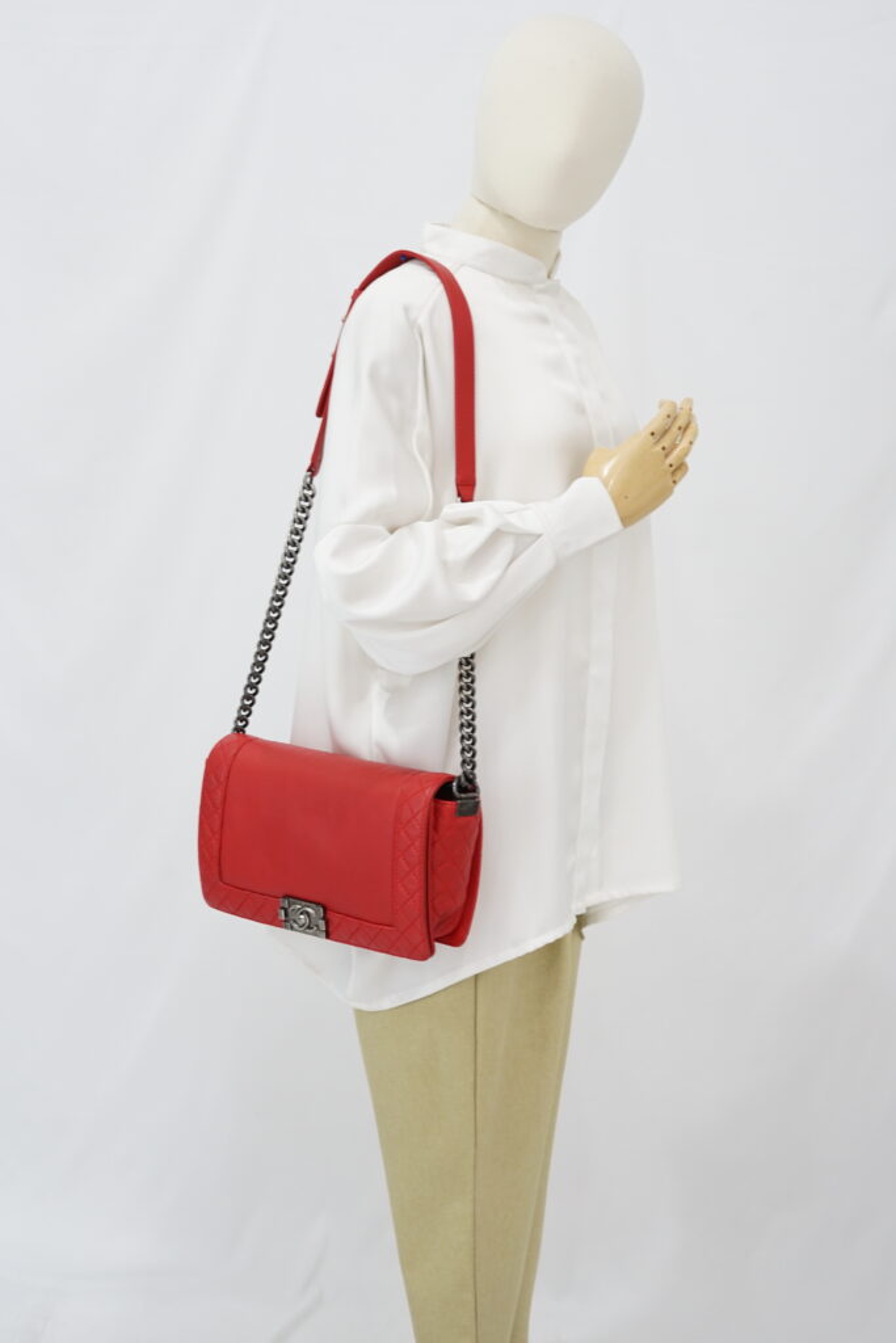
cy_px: 672
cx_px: 448
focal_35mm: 50
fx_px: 1866
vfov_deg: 39.6
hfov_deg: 27.0
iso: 640
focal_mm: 50
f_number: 6.3
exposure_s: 1/10
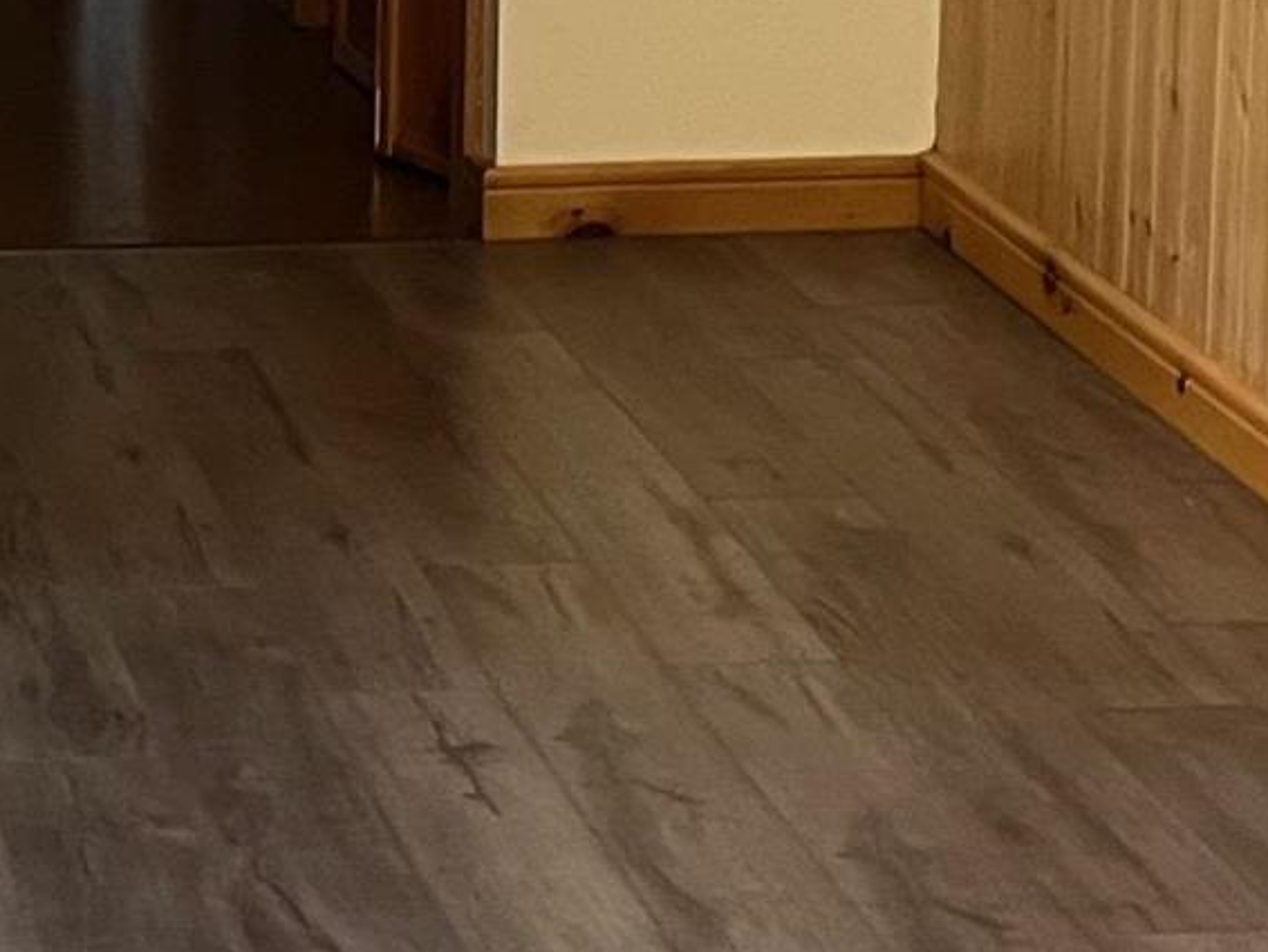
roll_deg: +0.6
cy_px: 273
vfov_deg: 10.5
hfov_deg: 13.7
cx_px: -92
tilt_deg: -13.0
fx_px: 5167
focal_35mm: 141
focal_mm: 5.1
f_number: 1.6
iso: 125
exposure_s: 1/60
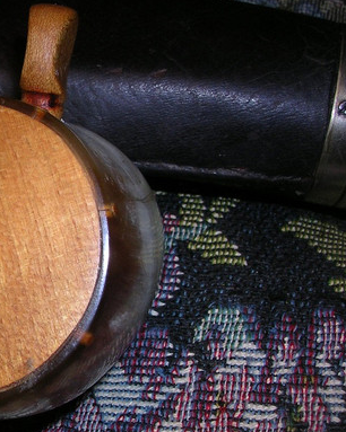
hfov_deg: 23.4
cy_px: 239
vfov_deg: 30.5
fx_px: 794
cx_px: -14
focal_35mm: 62
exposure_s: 1/60.1
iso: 50
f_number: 5.6
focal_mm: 5.8
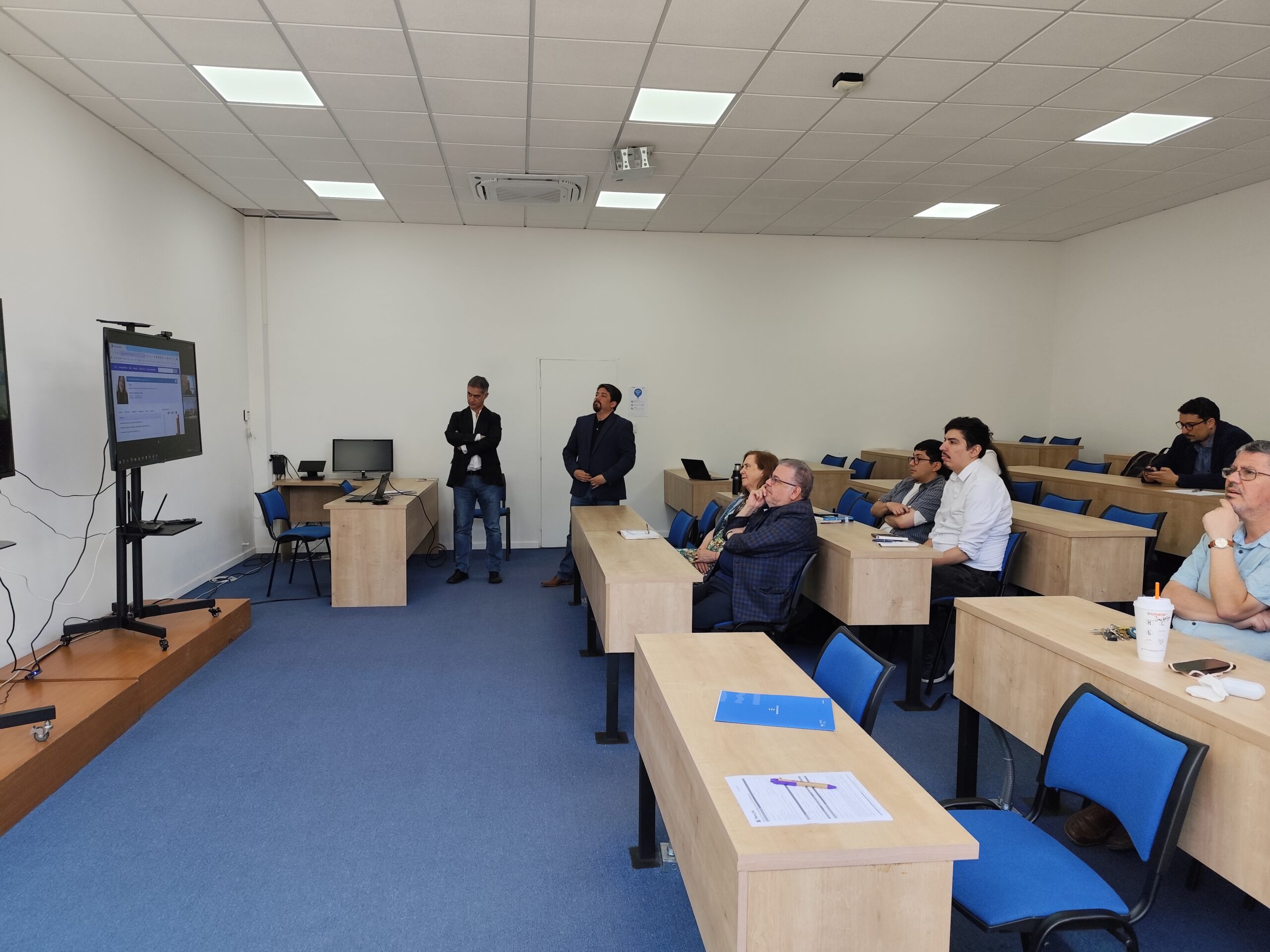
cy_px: 476
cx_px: 635
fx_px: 844
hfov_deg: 73.9
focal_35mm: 23
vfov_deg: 58.9
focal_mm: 6.14
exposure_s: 1/100
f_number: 1.65
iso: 80
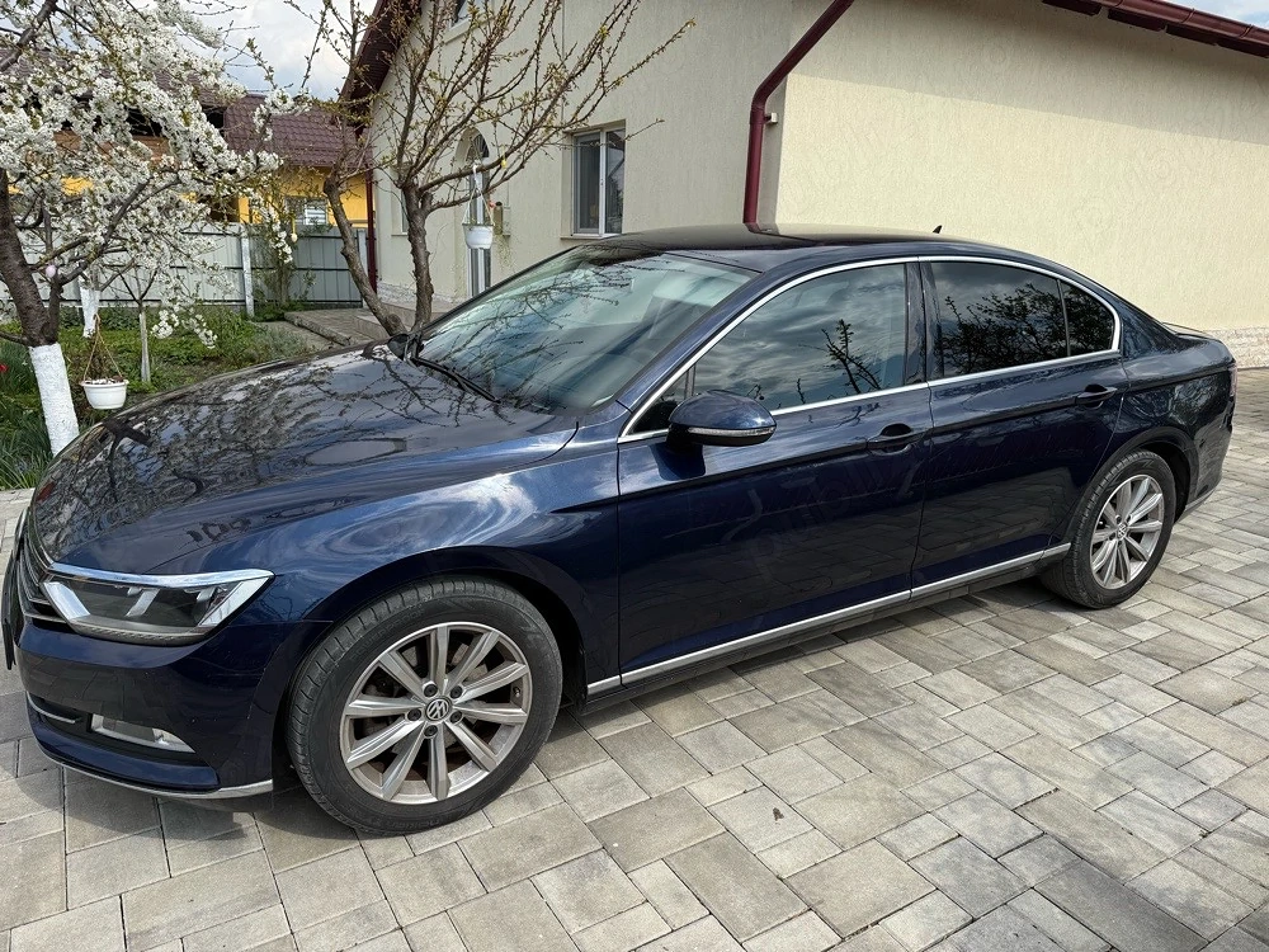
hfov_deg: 71.6
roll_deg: -1.9
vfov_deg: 56.8
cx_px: 634
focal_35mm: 24
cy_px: 476
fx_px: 880
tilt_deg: -14.7
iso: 80
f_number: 1.78
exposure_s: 1/3425
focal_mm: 6.76
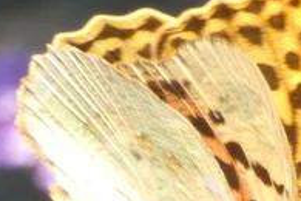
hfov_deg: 3.3
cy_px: 266
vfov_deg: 2.2
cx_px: 236
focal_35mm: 624
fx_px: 5217
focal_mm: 32.7
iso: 250
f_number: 7.1
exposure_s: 1/80
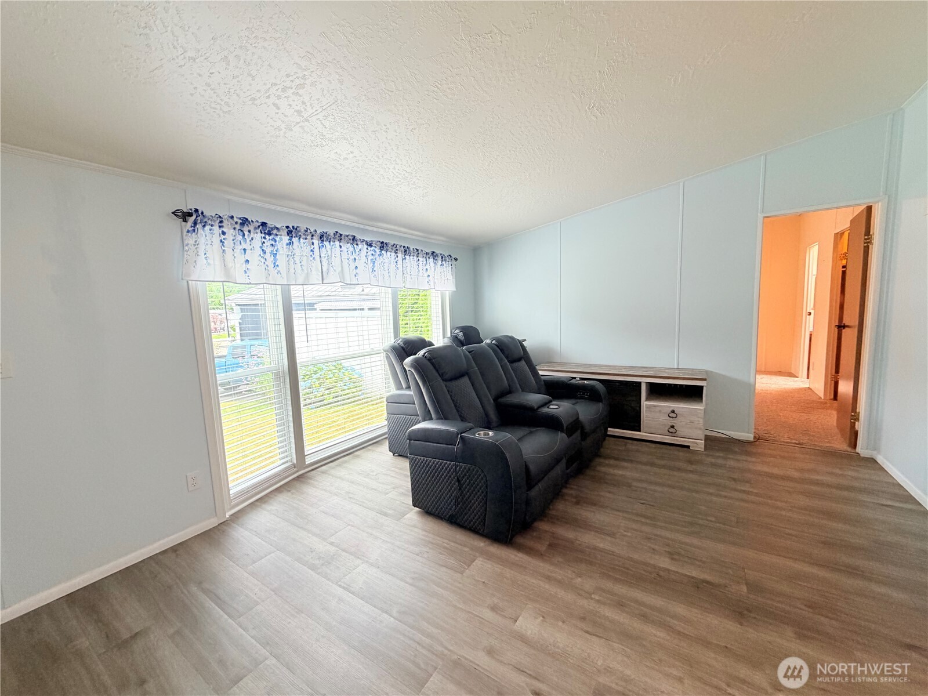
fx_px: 375
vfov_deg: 85.7
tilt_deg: -7.0
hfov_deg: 102.1
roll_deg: +1.8
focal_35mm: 14
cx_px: 464
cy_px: 348
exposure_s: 1/121
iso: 250
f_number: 2.2
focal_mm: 2.22
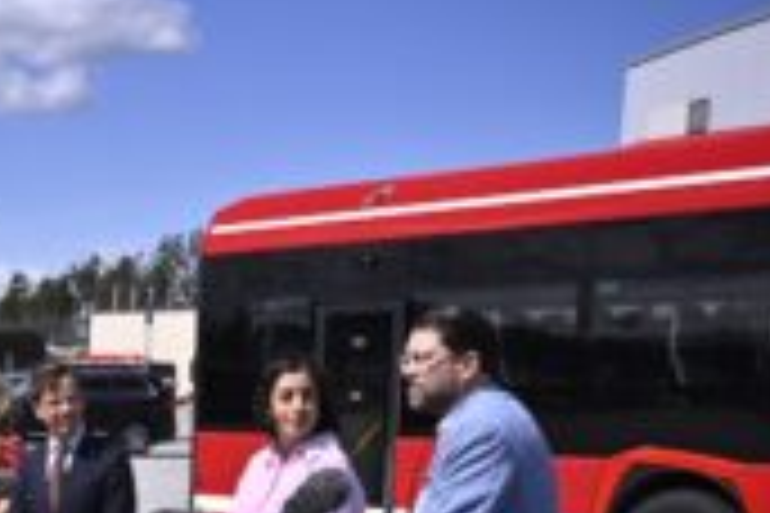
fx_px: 1690
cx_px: -68
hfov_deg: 24.1
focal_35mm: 79
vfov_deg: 16.4
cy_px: 657
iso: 640
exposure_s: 1/10000
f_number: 4.5
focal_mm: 30
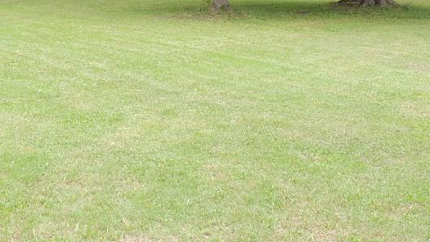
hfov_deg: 30.0
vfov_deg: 16.7
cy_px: -28
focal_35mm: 70
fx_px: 798
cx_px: 273
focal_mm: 5.8
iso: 100
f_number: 3.2
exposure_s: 1/250
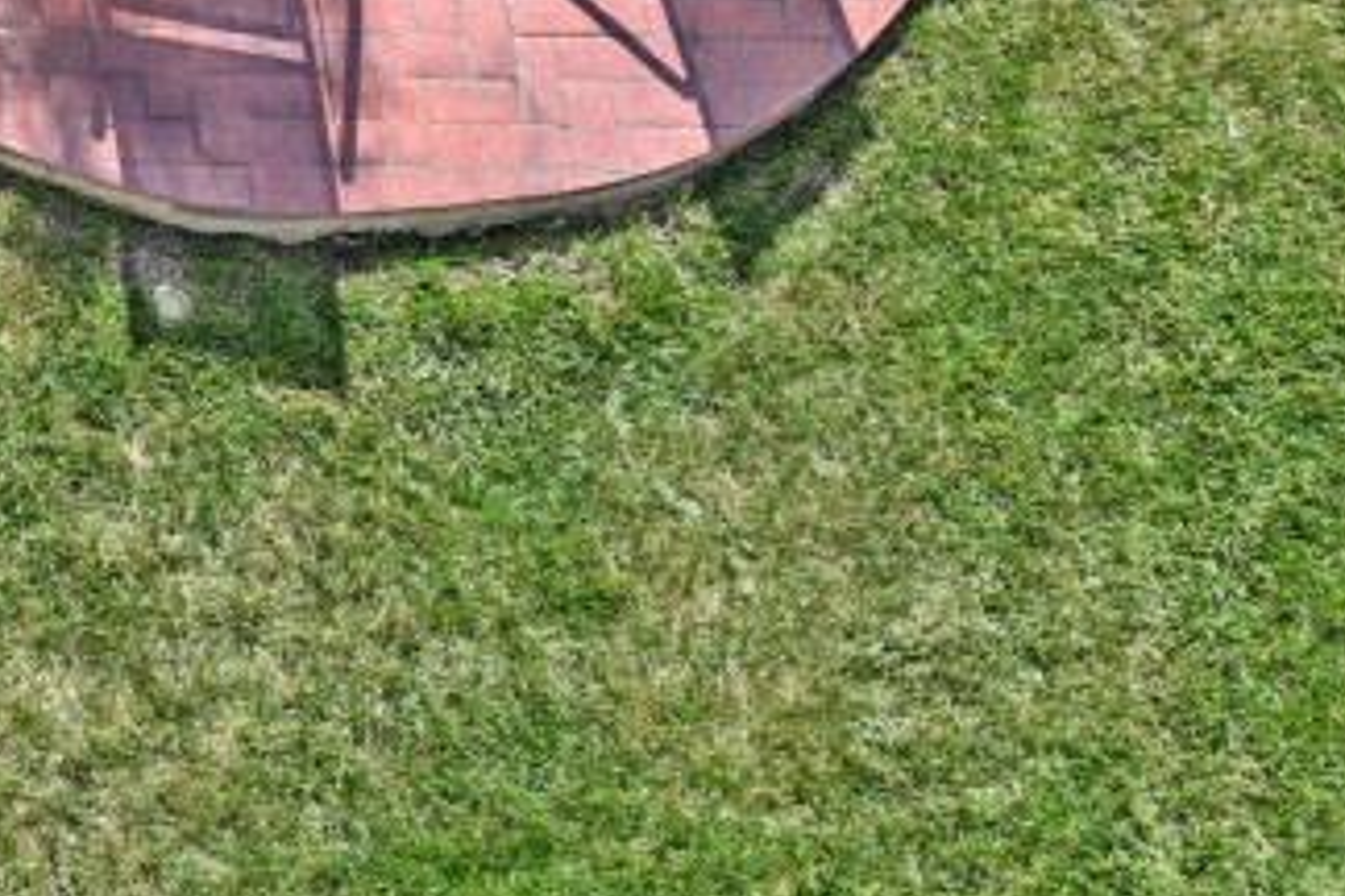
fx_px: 5193
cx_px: -1320
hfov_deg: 12.9
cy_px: 141
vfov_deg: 9.8
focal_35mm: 139
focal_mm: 30
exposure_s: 1/320
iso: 100
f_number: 6.3
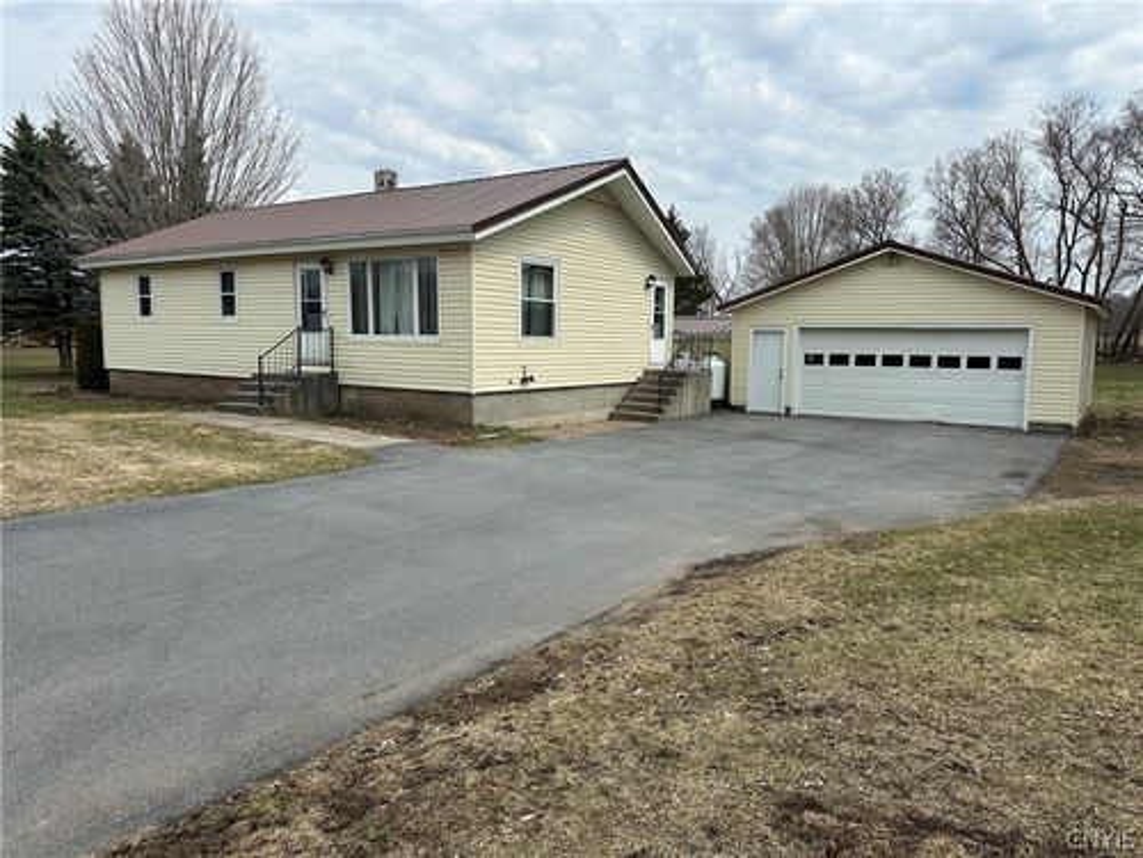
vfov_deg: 56.8
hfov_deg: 71.6
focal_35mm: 24
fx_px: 792
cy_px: 429
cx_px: 572
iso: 80
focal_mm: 6.86
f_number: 1.78
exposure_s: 1/5263
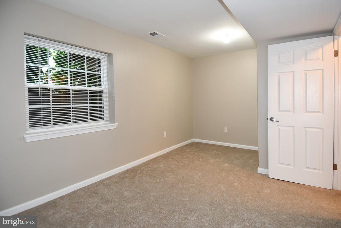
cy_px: 114
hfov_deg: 90.0
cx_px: 170
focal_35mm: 18
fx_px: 171
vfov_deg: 67.4
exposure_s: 1/60
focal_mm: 12
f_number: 4
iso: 400
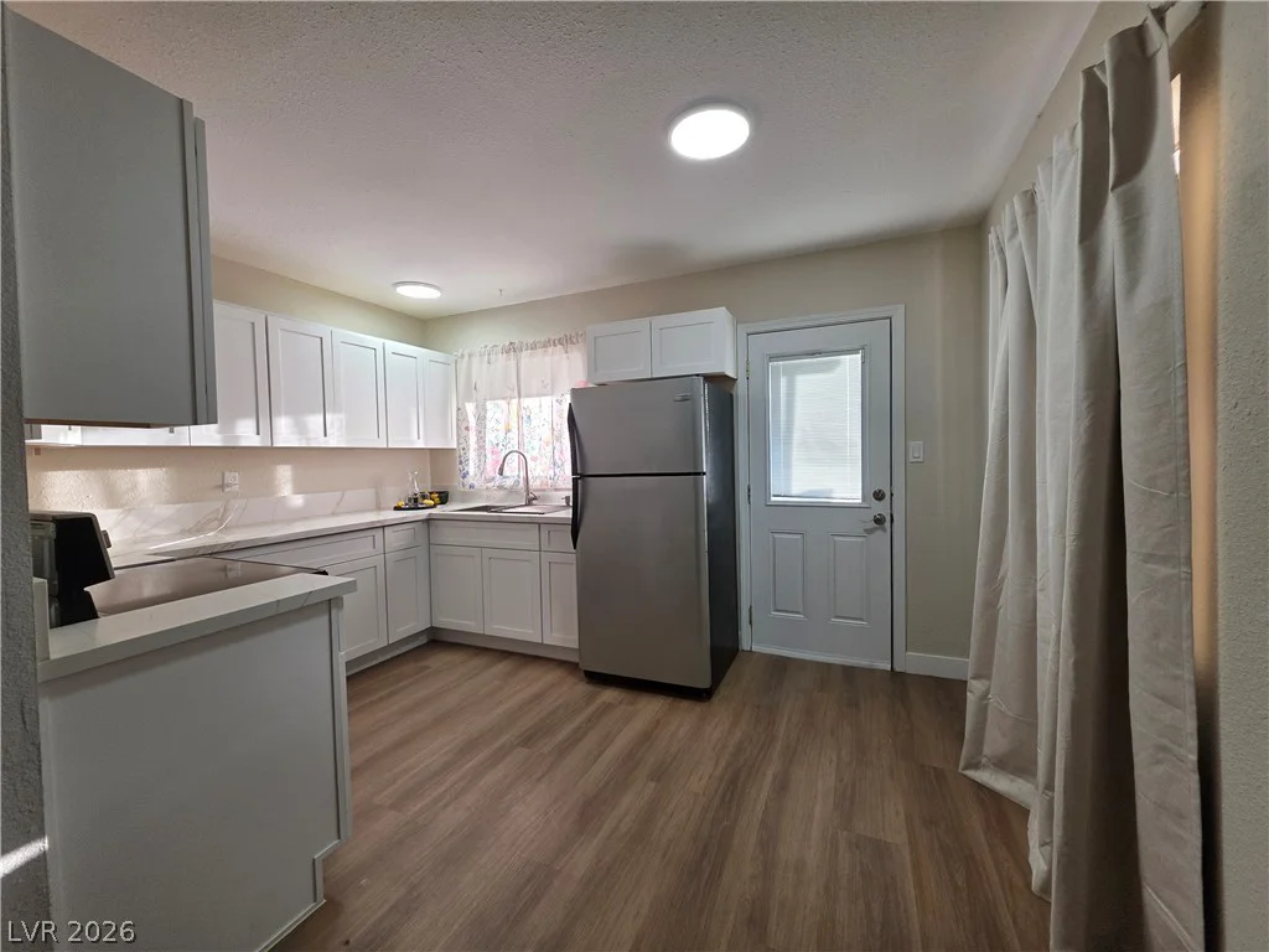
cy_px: 476
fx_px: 477
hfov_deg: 106.2
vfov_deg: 89.9
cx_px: 634
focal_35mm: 13
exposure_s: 1/120
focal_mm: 2.2
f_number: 1.9
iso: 80
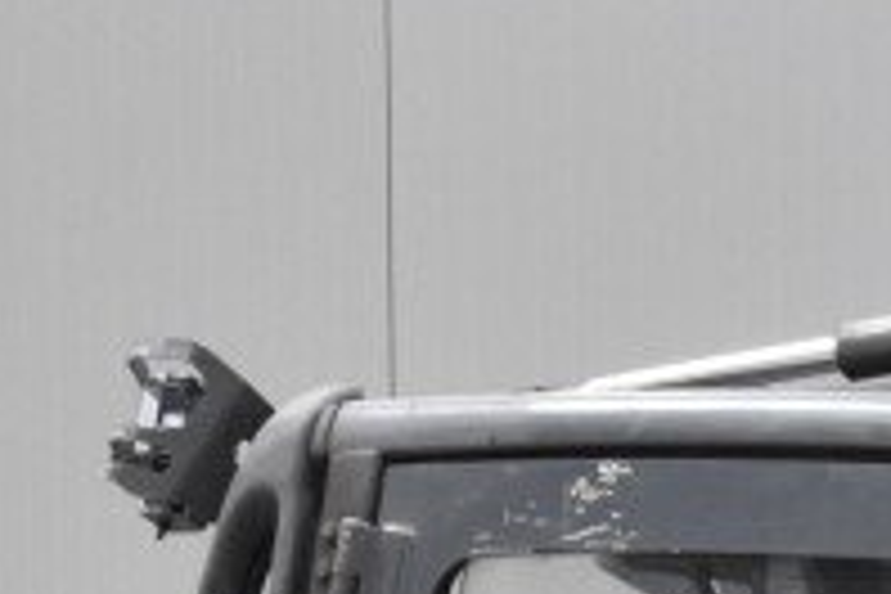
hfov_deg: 9.1
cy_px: 1310
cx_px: 1508
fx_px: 5395
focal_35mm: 218
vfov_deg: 6.1
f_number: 5.6
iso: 1600
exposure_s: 1/25
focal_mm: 24
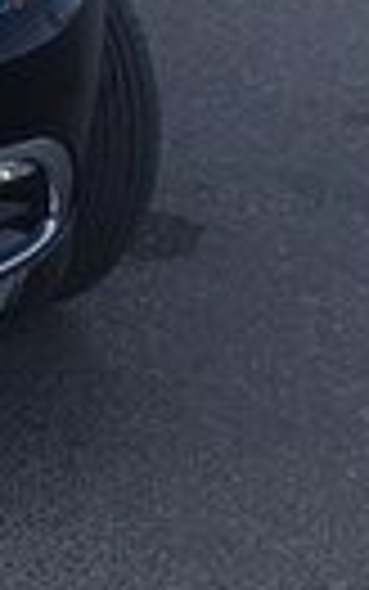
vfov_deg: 13.2
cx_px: -612
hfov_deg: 7.7
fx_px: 2491
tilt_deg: -9.1
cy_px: -101
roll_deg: +0.5
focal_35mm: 155
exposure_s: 1/608
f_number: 2.2
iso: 32
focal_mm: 4.15
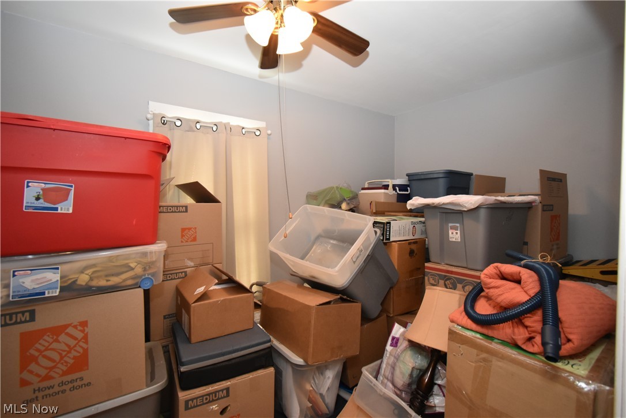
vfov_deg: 77.3
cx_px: 313
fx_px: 261
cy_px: 209
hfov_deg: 100.4
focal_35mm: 15
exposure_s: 1/80
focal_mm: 10
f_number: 4.5
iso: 1600
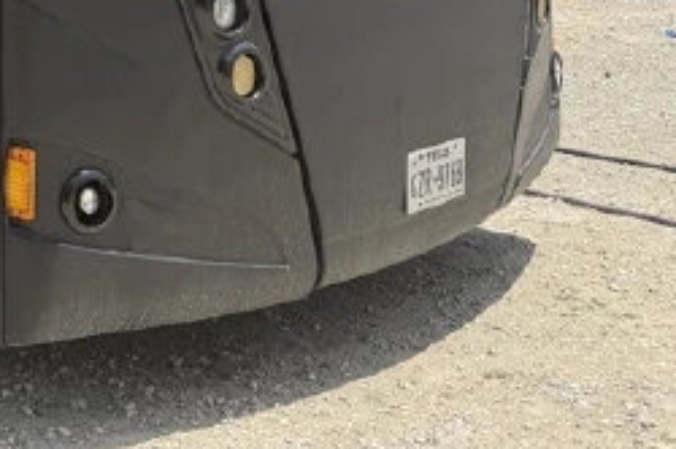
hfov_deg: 21.9
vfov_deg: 15.4
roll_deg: +0.0
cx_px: -284
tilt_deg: +1.3
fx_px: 1500
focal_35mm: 80
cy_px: -262
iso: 100
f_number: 1.78
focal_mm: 6.76
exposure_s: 1/3953
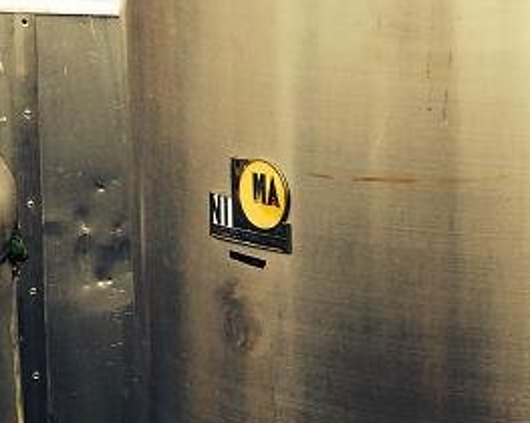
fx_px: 1787
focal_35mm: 114
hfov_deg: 16.4
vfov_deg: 13.4
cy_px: 352
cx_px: 576
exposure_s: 1/172
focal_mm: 4.12
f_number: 2.2
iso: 32
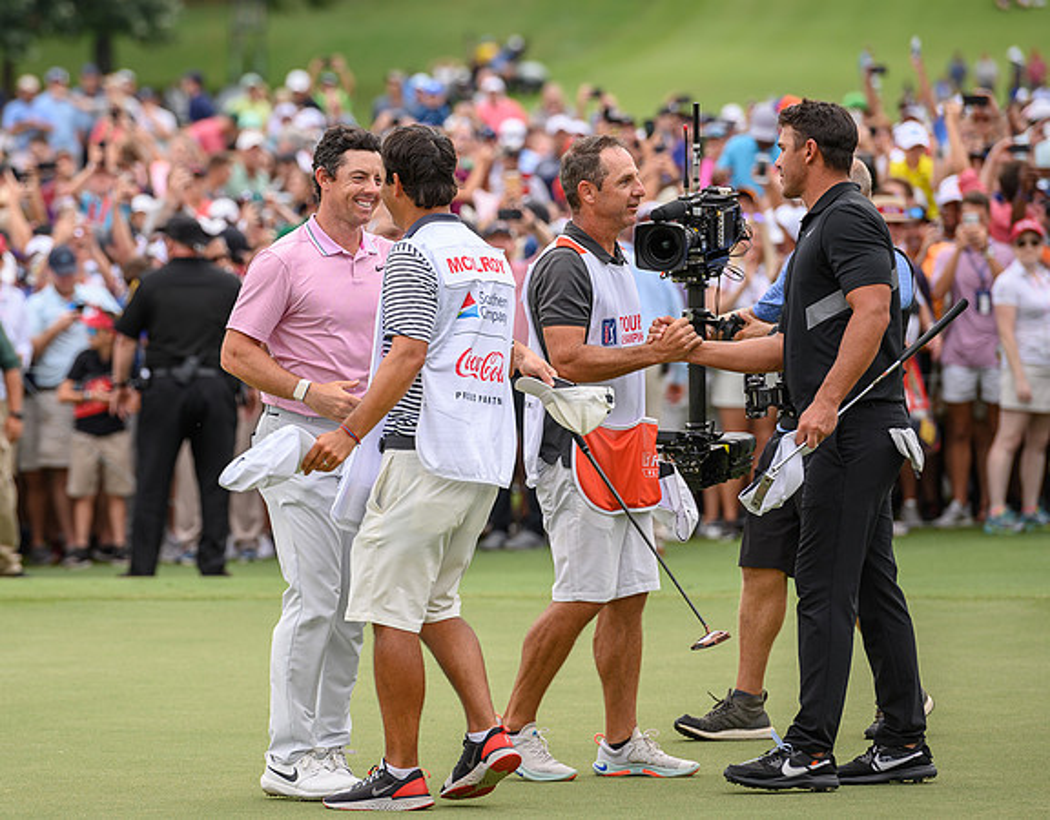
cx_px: 327
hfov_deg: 7.5
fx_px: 8019
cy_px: 343
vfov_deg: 5.9
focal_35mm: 260
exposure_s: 1/400
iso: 160
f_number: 4
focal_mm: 200
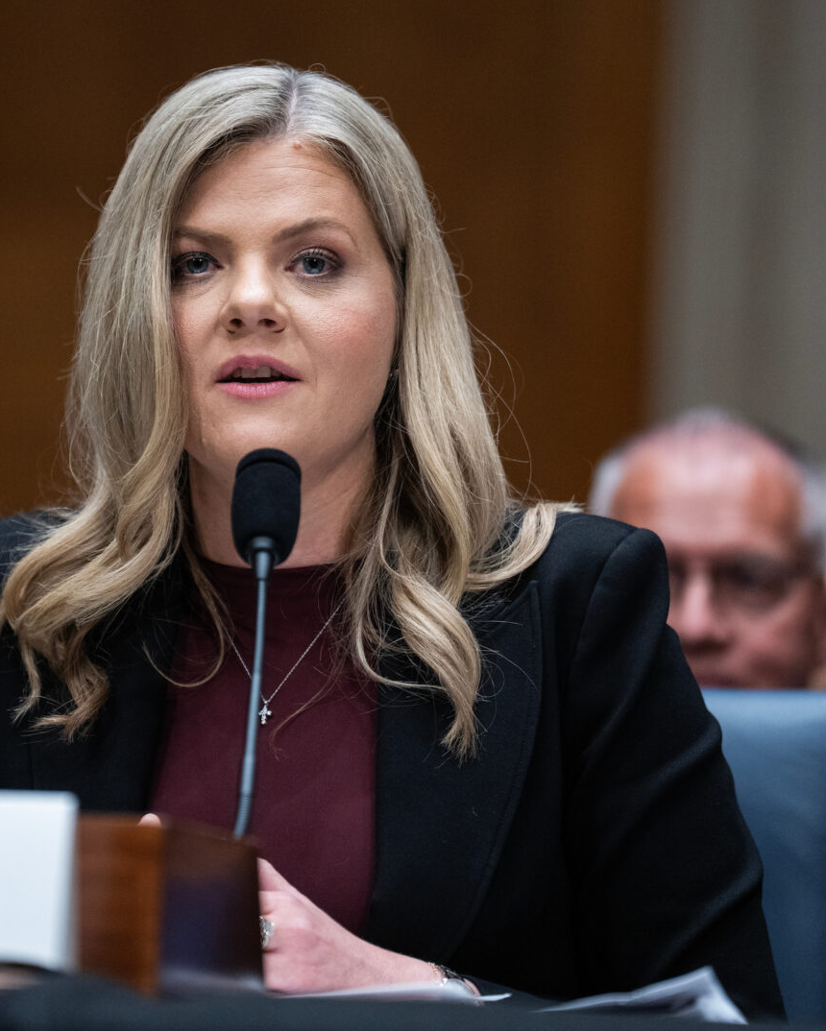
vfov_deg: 6.8
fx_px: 8643
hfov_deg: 5.5
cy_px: 517
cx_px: 283
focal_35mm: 283
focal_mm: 200
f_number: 2.8
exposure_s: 1/400
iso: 2500
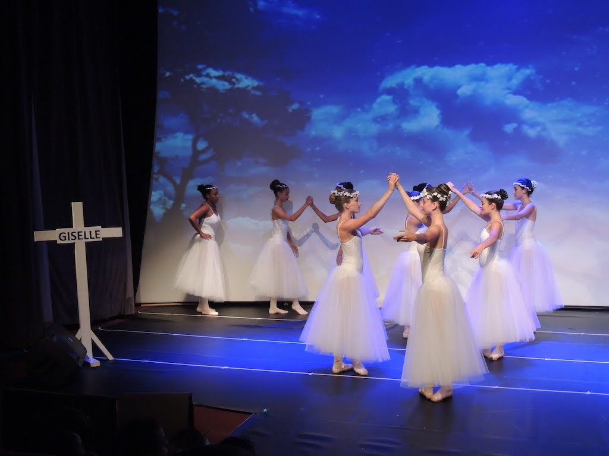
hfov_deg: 46.8
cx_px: 304
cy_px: 228
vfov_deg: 36.0
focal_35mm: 40
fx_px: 704
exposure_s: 1/60
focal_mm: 7.1
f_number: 3.3
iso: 800
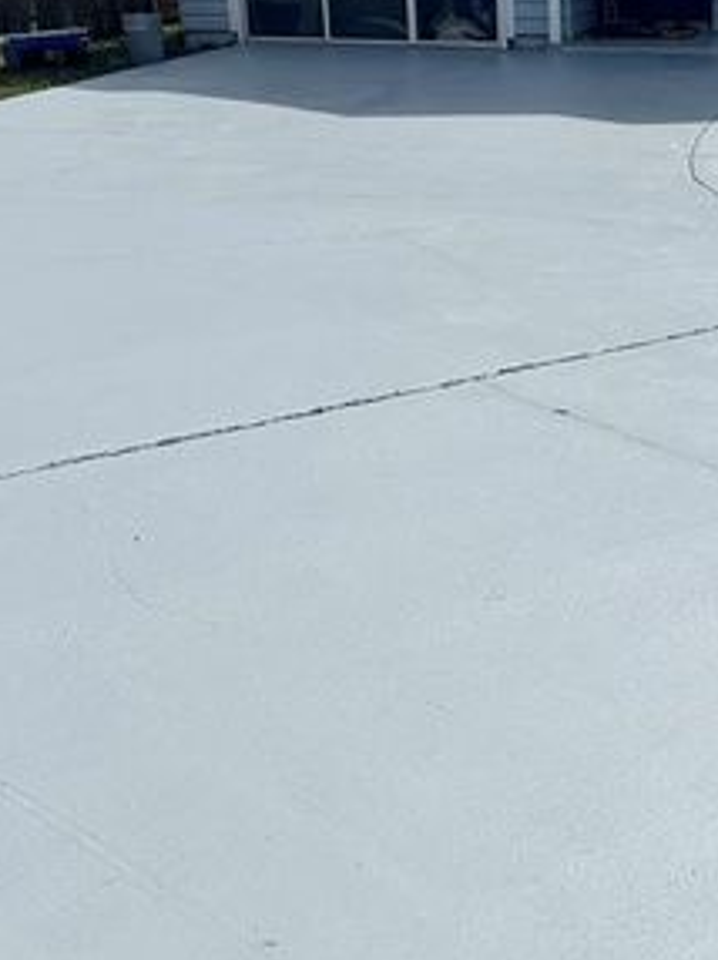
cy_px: 505
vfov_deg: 34.4
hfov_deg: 25.5
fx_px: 1551
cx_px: 594
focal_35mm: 56
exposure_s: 1/18519
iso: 80
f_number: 1.78
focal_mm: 6.86
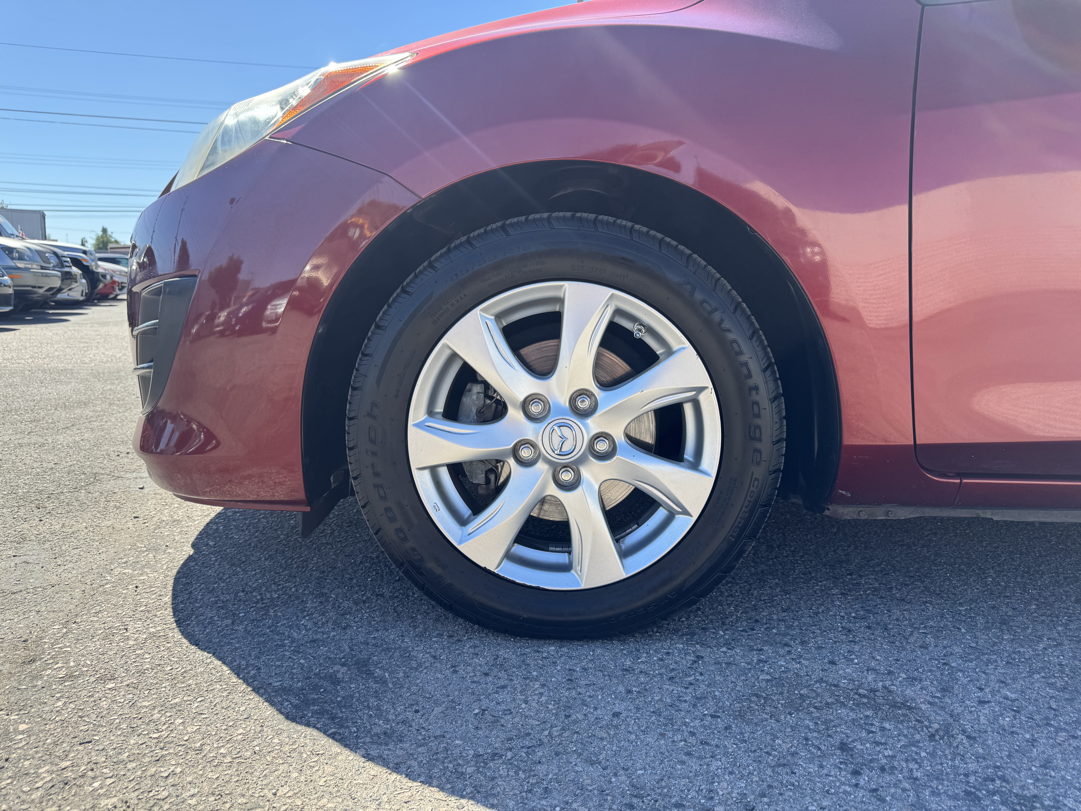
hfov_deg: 71.6
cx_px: 540
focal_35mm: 24
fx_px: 749
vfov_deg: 56.8
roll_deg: -1.5
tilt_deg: -8.4
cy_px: 406
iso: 80
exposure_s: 1/1151
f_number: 1.78
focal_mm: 6.76
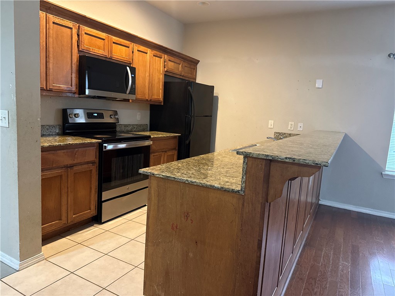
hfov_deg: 71.6
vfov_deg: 56.8
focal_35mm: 24
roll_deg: -3.6
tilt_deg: -6.9
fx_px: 274
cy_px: 148
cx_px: 198
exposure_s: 1/60
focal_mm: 6.76
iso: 800
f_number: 1.78
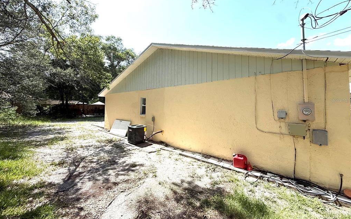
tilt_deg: +2.8
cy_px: 100
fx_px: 143
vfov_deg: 74.6
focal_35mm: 15
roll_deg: -0.8
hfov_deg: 101.5
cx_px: 174
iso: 64
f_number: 2.2
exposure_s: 1/970
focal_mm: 2.22
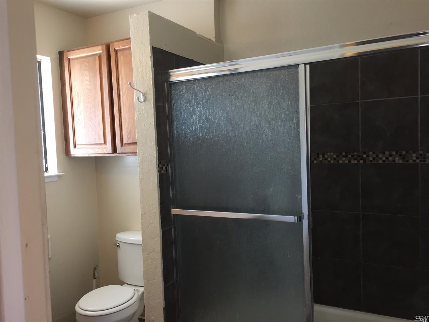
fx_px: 359
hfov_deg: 61.7
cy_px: 161
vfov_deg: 48.2
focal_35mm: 29
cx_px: 214
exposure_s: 1/30
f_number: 2.2
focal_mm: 4.15
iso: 64
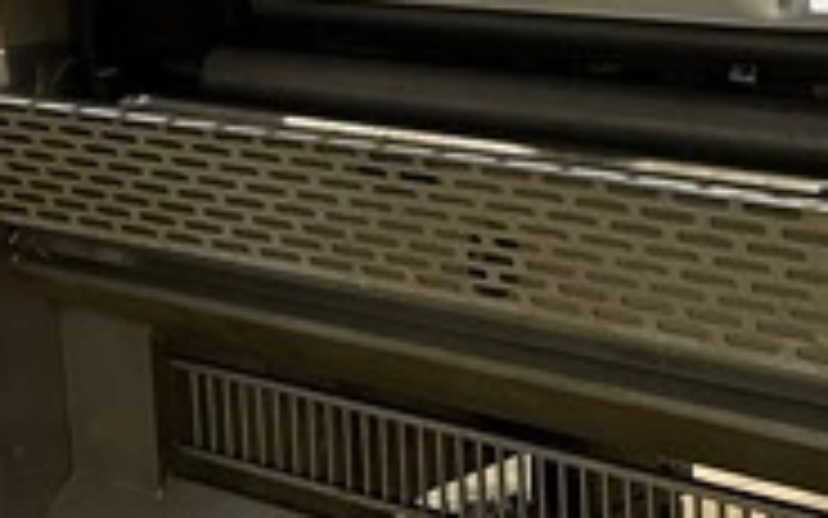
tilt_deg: -10.6
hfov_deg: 21.5
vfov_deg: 13.6
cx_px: 621
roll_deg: +0.8
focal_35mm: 96
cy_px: 122
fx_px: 2166
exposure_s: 1/40
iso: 640
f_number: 1.5
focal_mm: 5.7
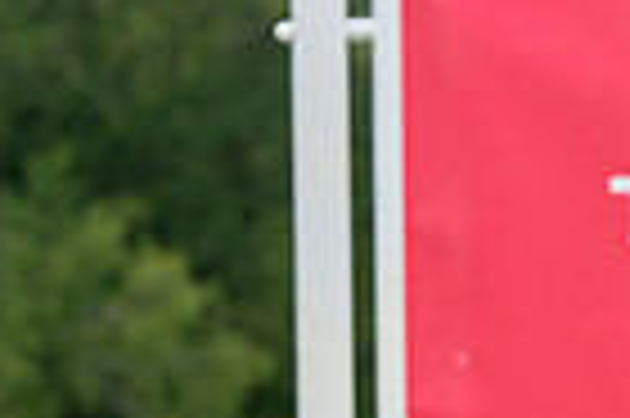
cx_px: 1296
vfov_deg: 3.9
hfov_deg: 5.7
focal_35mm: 352
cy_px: 600
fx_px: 6153
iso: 200
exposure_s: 1/500
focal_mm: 85
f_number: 6.3
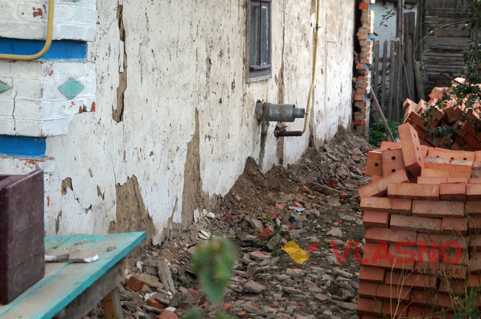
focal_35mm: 82
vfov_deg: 16.5
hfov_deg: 24.6
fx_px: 1101
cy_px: 160
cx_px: 240
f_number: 5.6
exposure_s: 1/160
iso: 250
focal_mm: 55
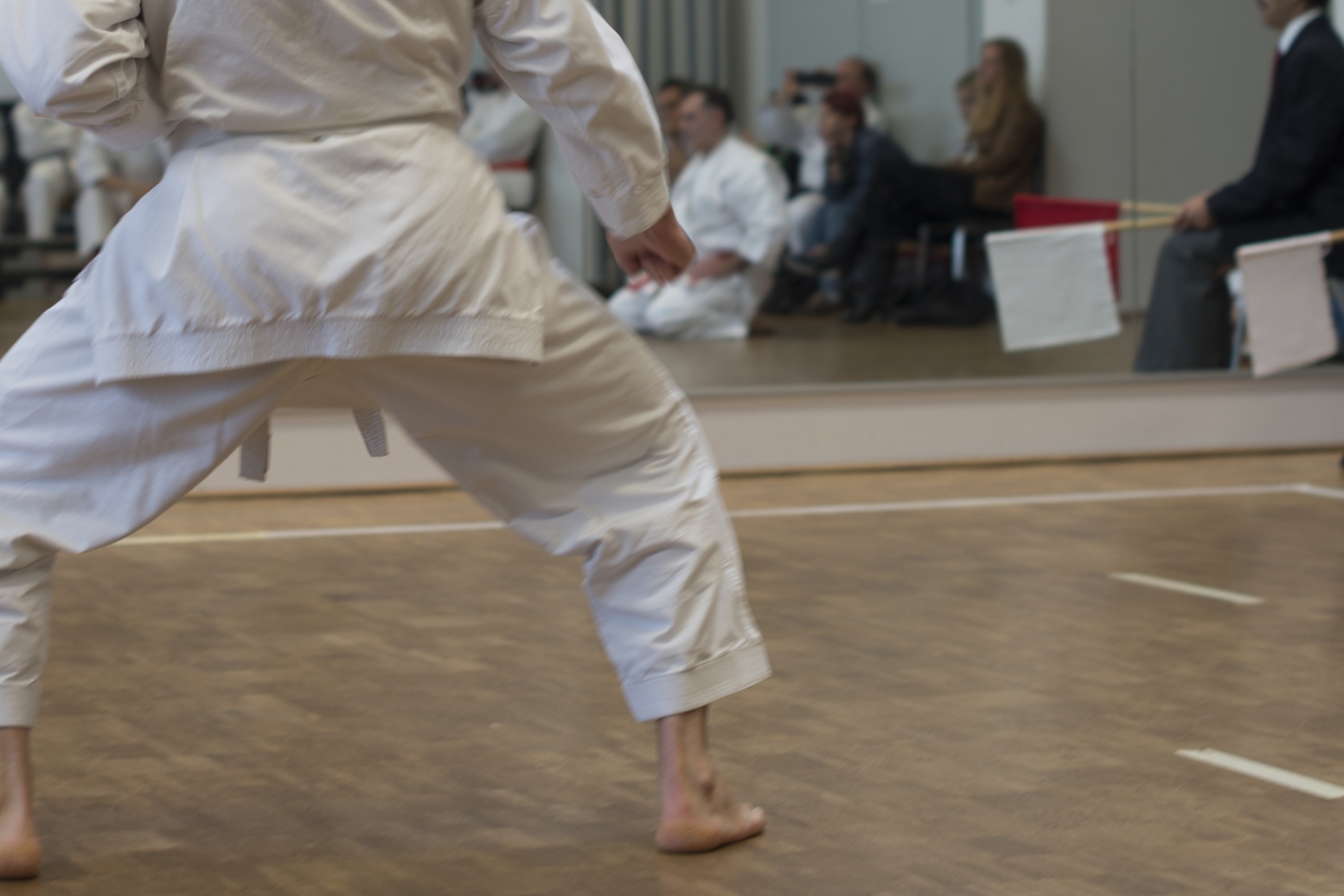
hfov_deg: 19.2
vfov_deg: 12.9
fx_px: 3957
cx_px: 478
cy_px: 163
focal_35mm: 106
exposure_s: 1/50
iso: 100
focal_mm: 50
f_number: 2.8
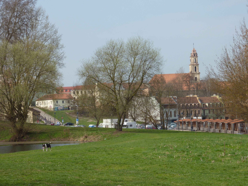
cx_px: 124
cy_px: 93
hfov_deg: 21.8
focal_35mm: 90
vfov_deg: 16.4
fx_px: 645
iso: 80
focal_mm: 14.7
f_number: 5
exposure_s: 1/500
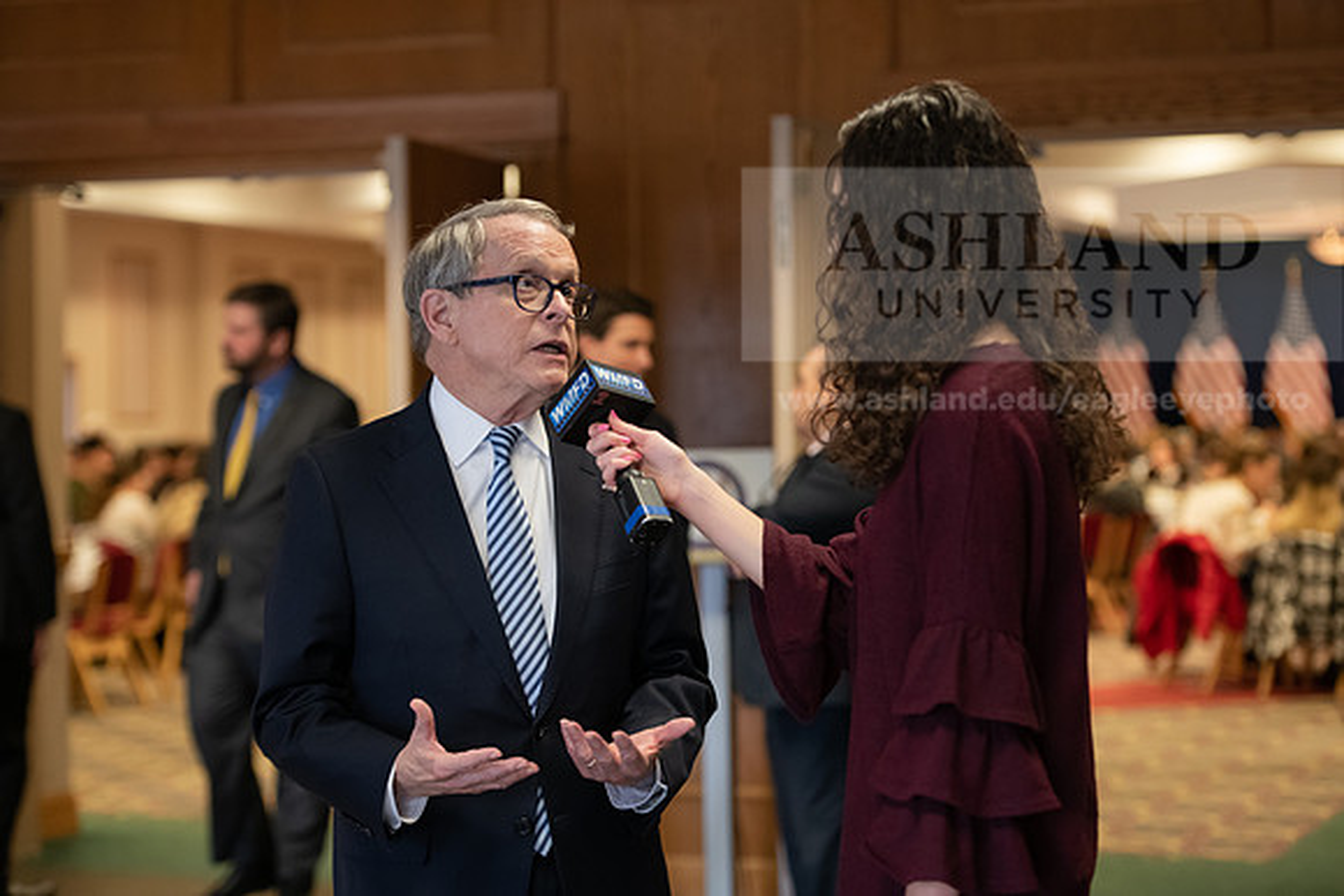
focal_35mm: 86
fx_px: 3211
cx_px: 672
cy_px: 448
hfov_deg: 23.6
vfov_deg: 15.9
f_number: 3.2
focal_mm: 86
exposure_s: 1/200
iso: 2000
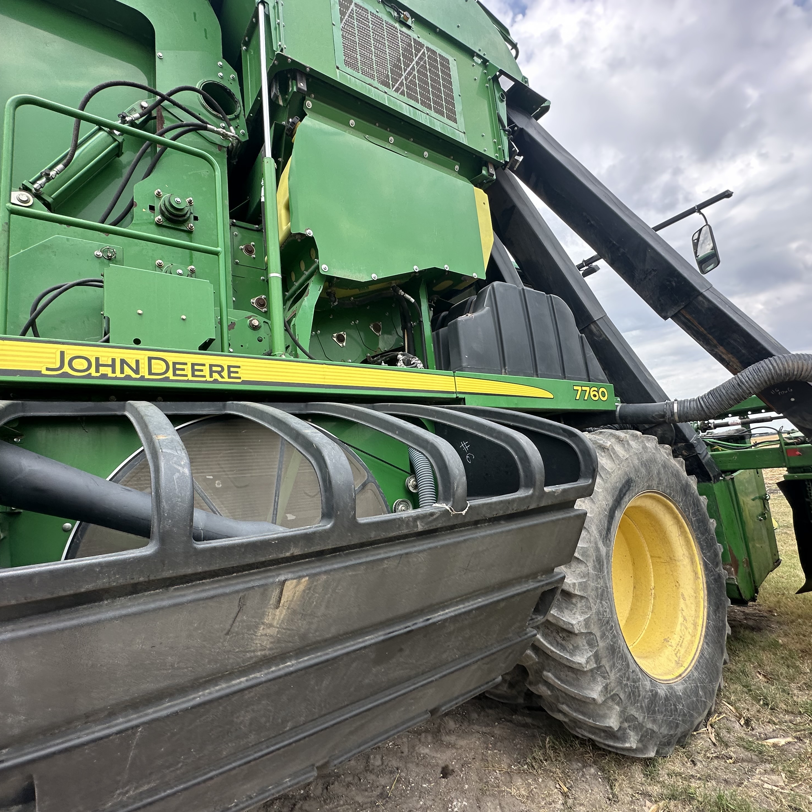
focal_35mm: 17
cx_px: 388
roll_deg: +5.7
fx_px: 451
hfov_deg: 83.9
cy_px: 417
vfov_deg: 83.9
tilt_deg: +9.9
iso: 40
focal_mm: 2.22
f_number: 2.2
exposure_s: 1/590
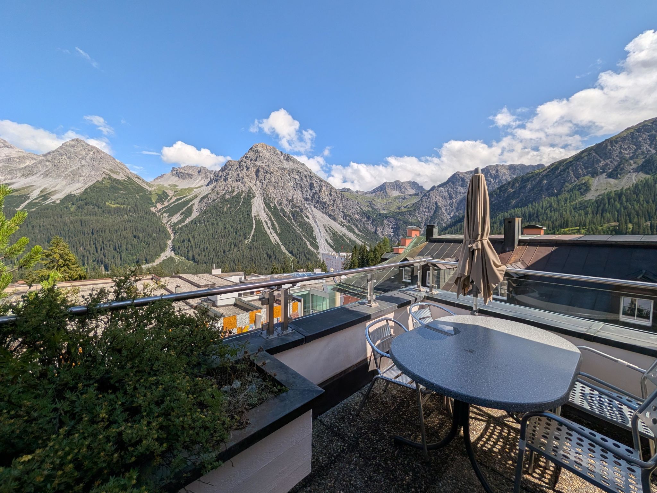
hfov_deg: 110.5
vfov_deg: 94.5
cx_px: 328
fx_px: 228
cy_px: 246
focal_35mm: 12
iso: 54
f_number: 1.7
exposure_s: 1/5319
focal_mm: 2.02
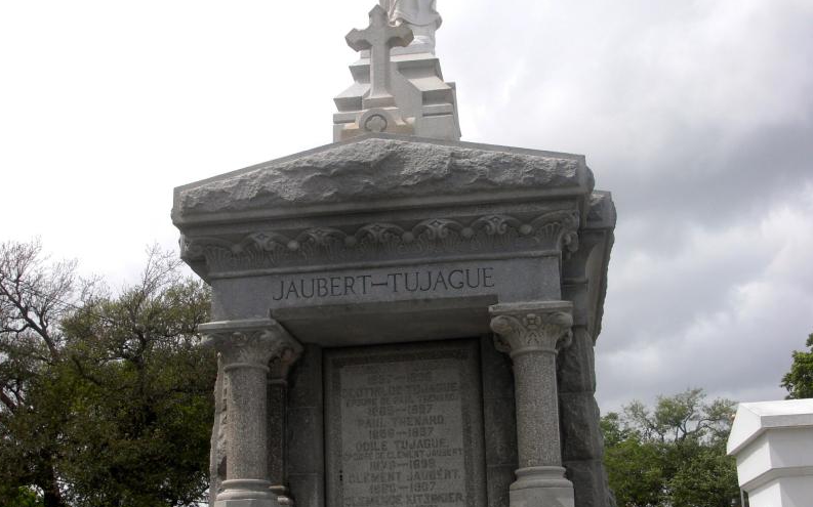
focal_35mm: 52
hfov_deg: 38.9
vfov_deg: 24.8
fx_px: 1152
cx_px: 401
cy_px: 304
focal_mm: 6.3
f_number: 7.9
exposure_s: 1/125
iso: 50
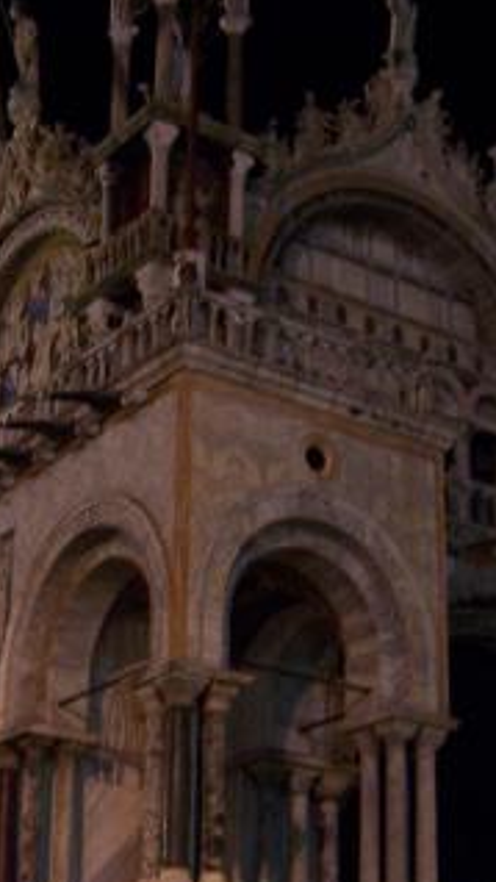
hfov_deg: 15.3
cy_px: 569
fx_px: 1846
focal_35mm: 79
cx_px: 147
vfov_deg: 26.7
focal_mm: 6
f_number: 3
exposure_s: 1/2
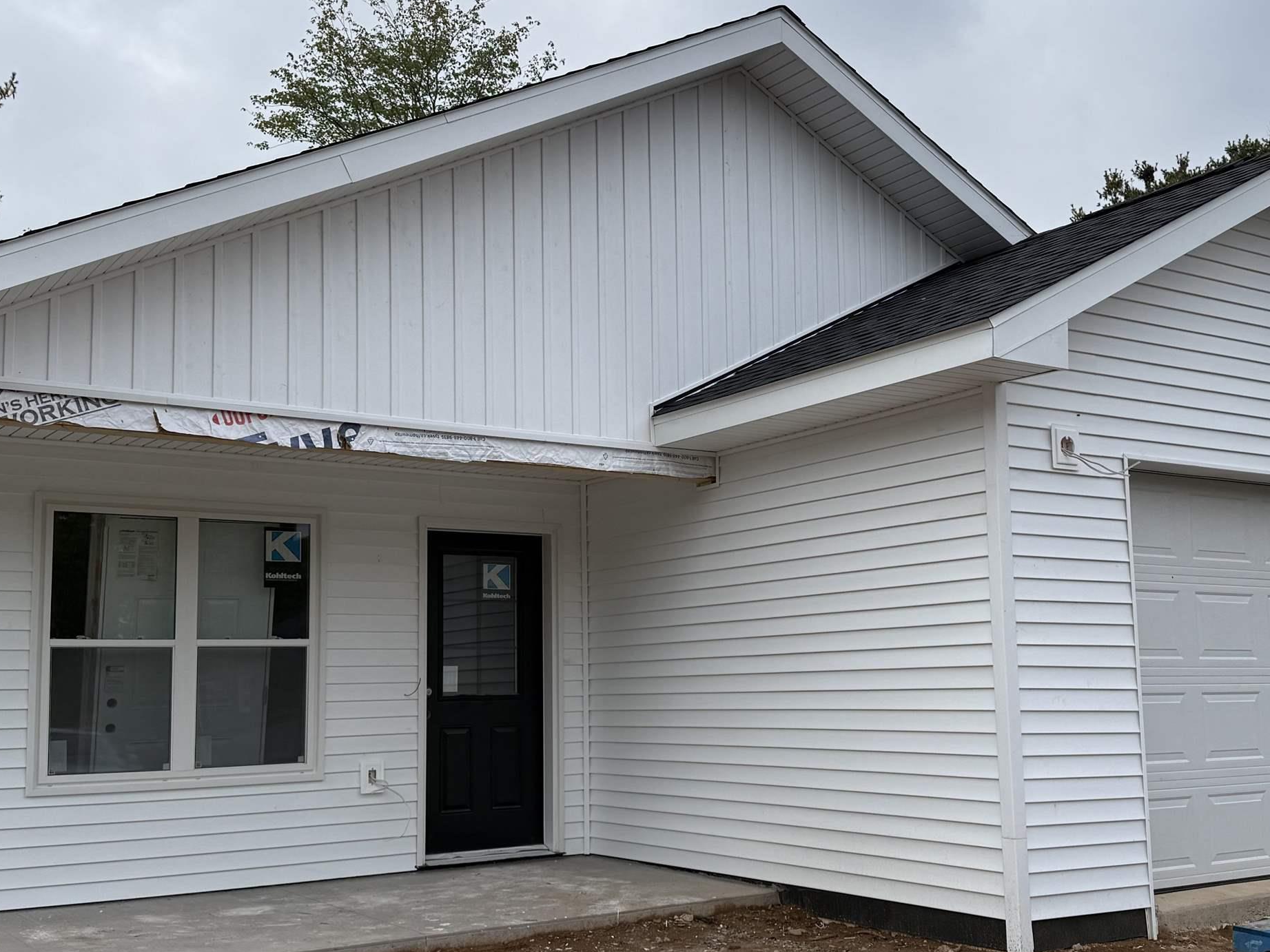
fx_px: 1467
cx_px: 664
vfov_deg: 35.9
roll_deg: +0.4
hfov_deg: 46.8
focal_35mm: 40
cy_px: 518
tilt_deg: +5.9
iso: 80
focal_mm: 6.76
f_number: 1.78
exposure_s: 1/3953
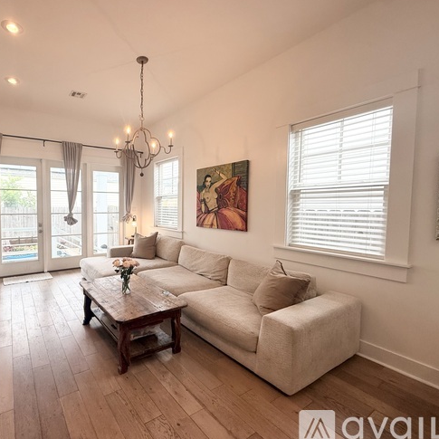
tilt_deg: -2.6
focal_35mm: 17
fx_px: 244
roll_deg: -0.2
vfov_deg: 84.0
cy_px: 220
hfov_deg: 80.9
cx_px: 143
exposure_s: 1/120
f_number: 2.2
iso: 80
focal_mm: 2.22
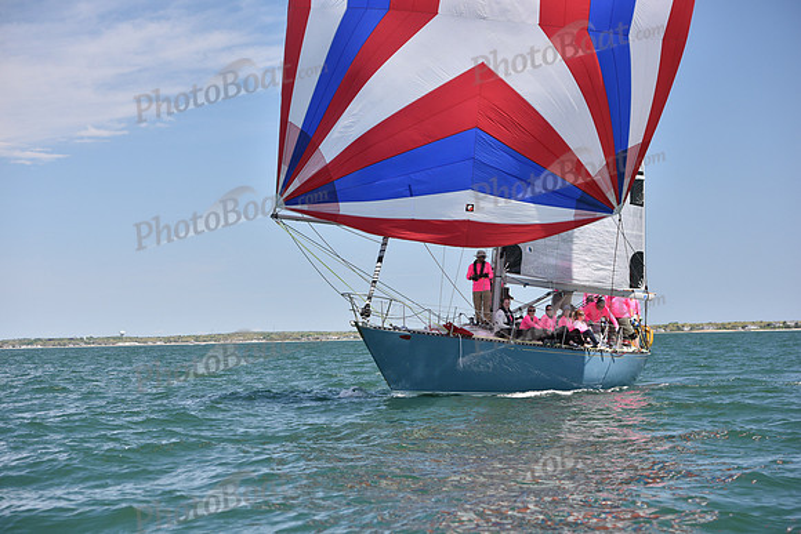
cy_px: 267
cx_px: 400
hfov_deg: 23.6
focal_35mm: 86
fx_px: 1914
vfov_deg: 15.9
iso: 320
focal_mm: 86
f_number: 5
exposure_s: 1/800
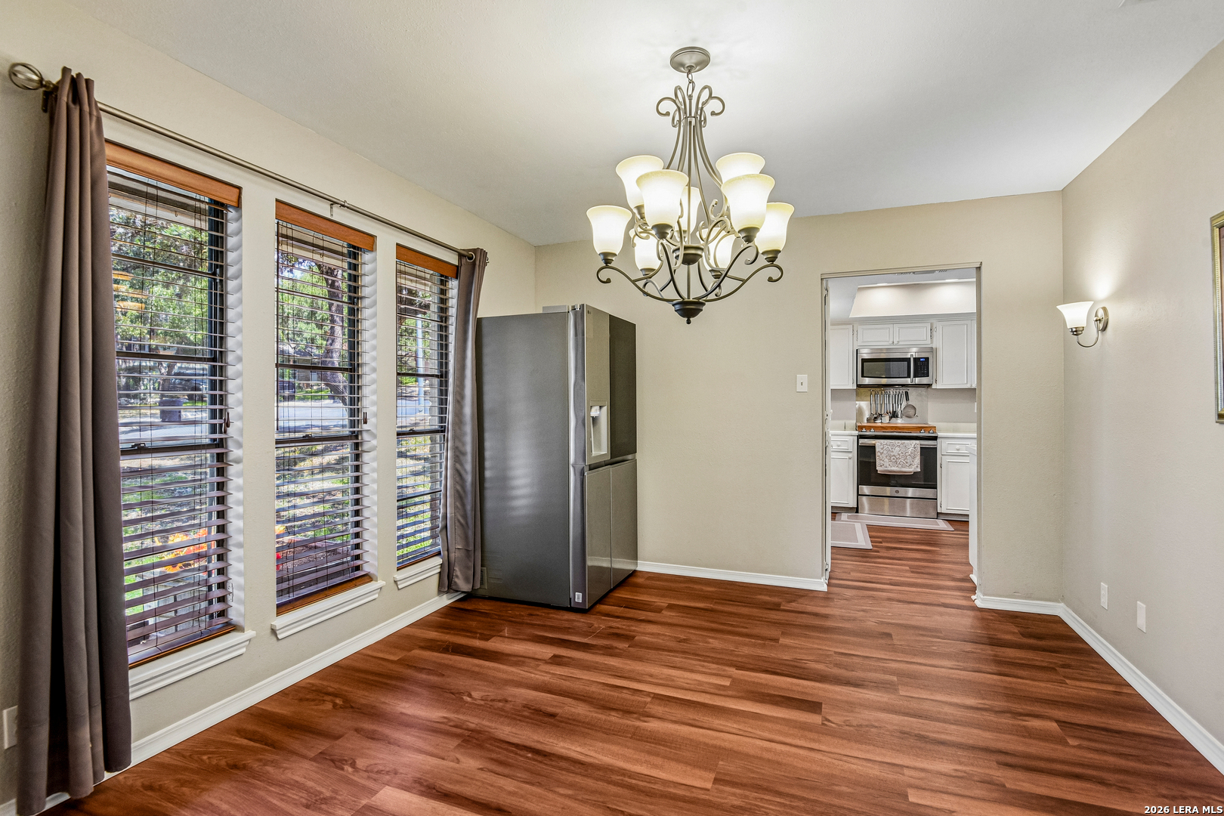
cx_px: 612
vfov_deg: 73.7
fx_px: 544
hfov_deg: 96.7
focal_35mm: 16
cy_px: 408
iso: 1250
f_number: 8
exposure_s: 1/15
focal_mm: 16
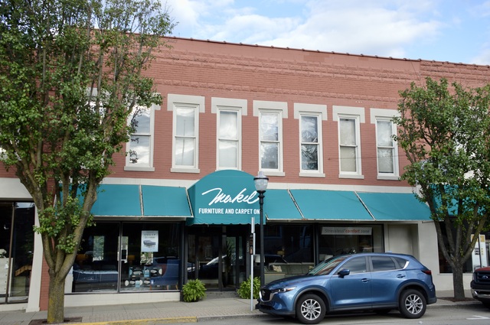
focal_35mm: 39
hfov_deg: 49.6
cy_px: 162
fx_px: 530
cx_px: 245
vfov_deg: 34.1
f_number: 5.6
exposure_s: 1/125
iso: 100
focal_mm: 26
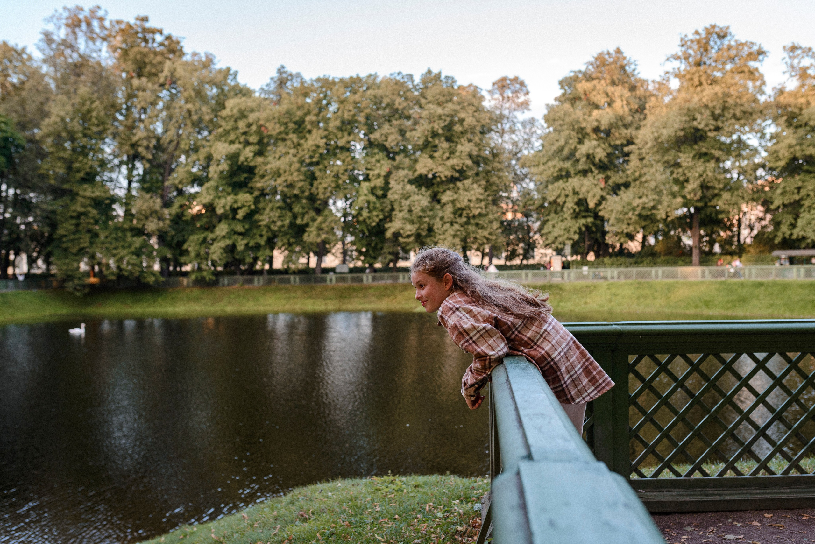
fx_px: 824
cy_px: 272
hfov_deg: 52.6
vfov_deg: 36.5
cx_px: 417
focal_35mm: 36
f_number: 3.5
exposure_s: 1/200
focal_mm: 35
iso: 400
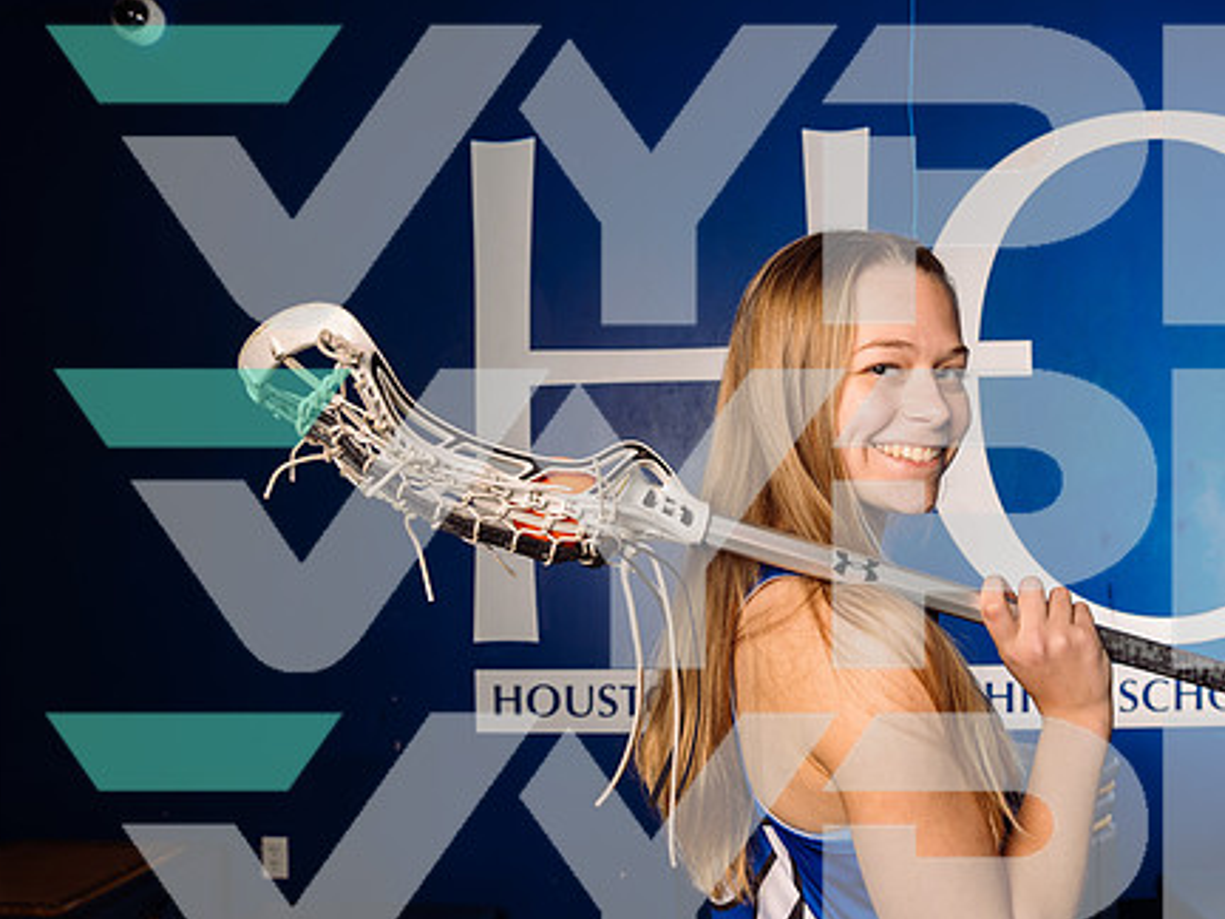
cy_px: 520
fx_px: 1097
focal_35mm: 31
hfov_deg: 57.5
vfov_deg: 45.3
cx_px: 777
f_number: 7.1
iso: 200
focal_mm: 24
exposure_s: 1/250
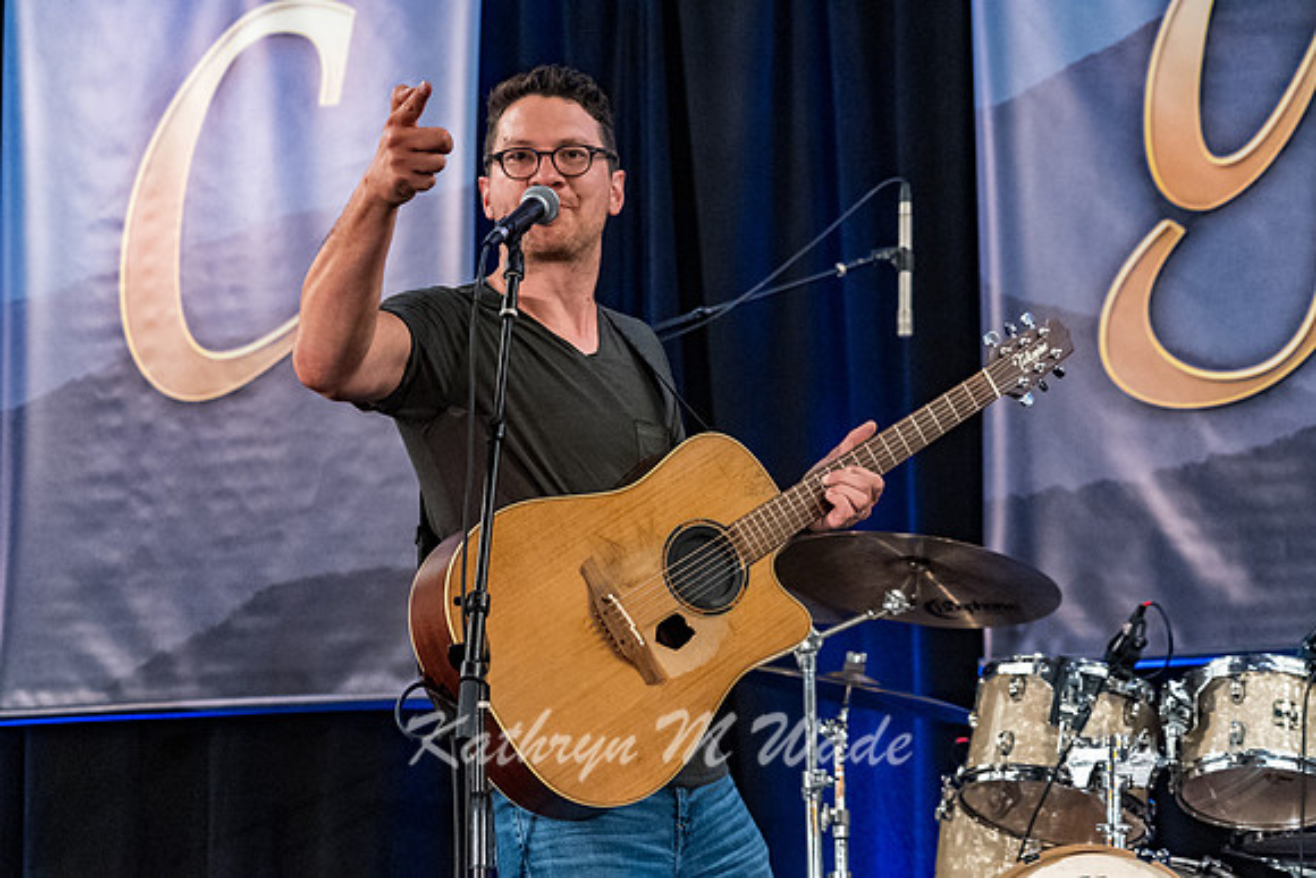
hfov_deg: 17.5
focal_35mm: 117
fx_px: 4278
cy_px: 439
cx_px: 658
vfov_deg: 11.7
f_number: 6.3
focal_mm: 117
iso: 12800
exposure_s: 1/250
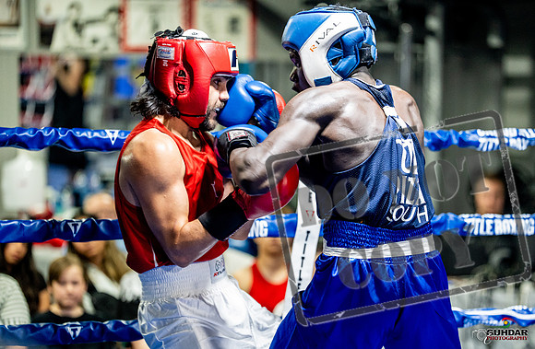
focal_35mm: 138
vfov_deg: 9.8
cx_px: 342
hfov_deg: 15.0
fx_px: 2031
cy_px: 227
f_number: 2
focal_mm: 107
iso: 4000
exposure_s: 1/500
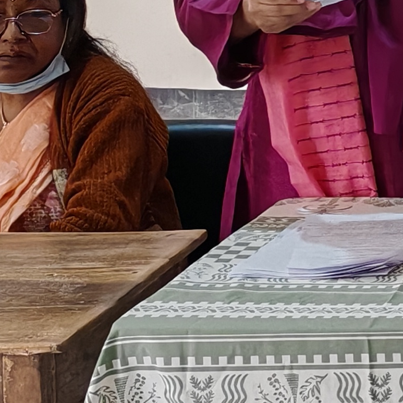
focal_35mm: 164
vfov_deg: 10.4
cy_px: -106
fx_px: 2160
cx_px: 923
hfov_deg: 9.6
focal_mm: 5.52
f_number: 1.95
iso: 640
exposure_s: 1/50
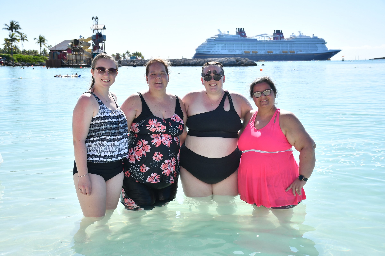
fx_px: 545
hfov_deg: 38.9
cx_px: 192
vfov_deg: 26.5
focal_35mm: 51
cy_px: 128
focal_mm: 34
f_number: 5.6
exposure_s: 1/1000
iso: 200
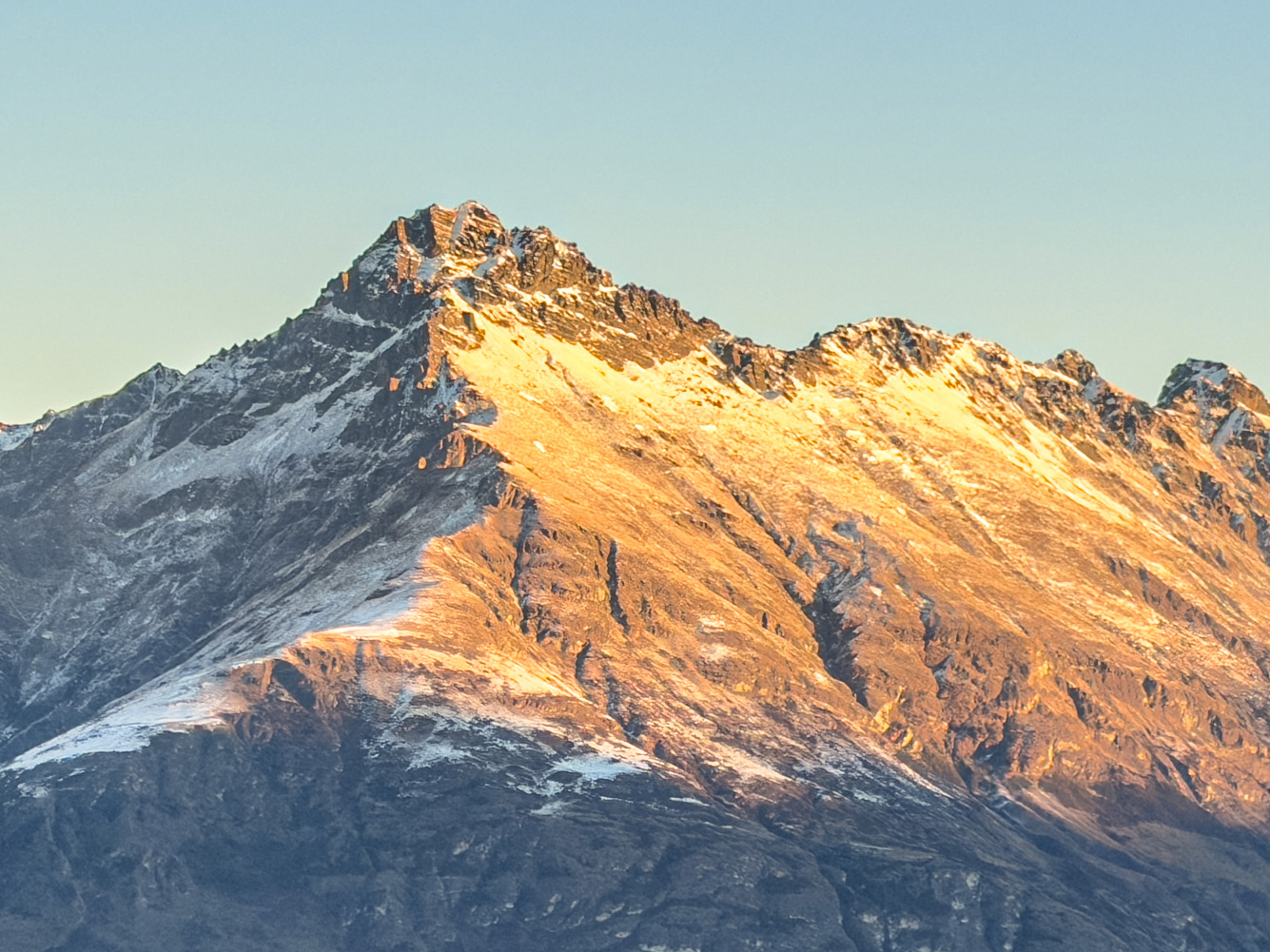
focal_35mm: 145
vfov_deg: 10.2
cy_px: 496
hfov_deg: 13.6
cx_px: 562
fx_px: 5319
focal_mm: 6.76
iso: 64
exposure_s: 1/1150
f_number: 1.8
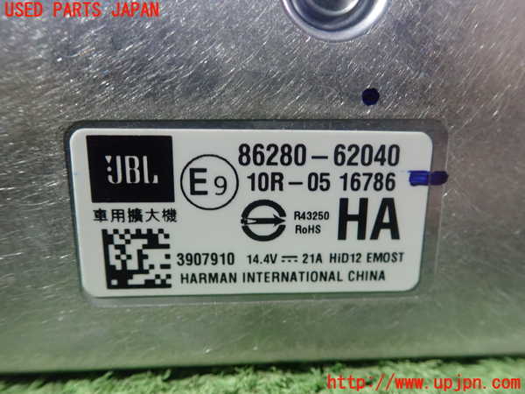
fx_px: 455
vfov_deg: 46.8
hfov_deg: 60.0
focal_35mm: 30
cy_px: 197
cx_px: 262
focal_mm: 5.5
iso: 800
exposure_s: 1/80
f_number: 2.3
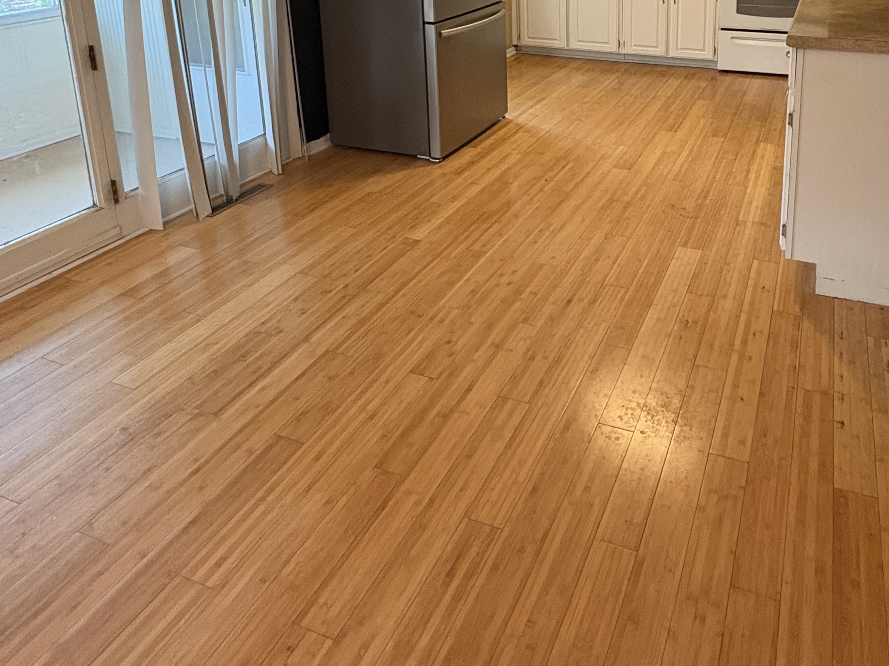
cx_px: 601
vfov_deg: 45.4
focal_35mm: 27
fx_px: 693
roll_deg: +0.2
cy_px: 41
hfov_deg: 63.5
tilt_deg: -12.2
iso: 400
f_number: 2.2
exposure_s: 1/60
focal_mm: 2.22
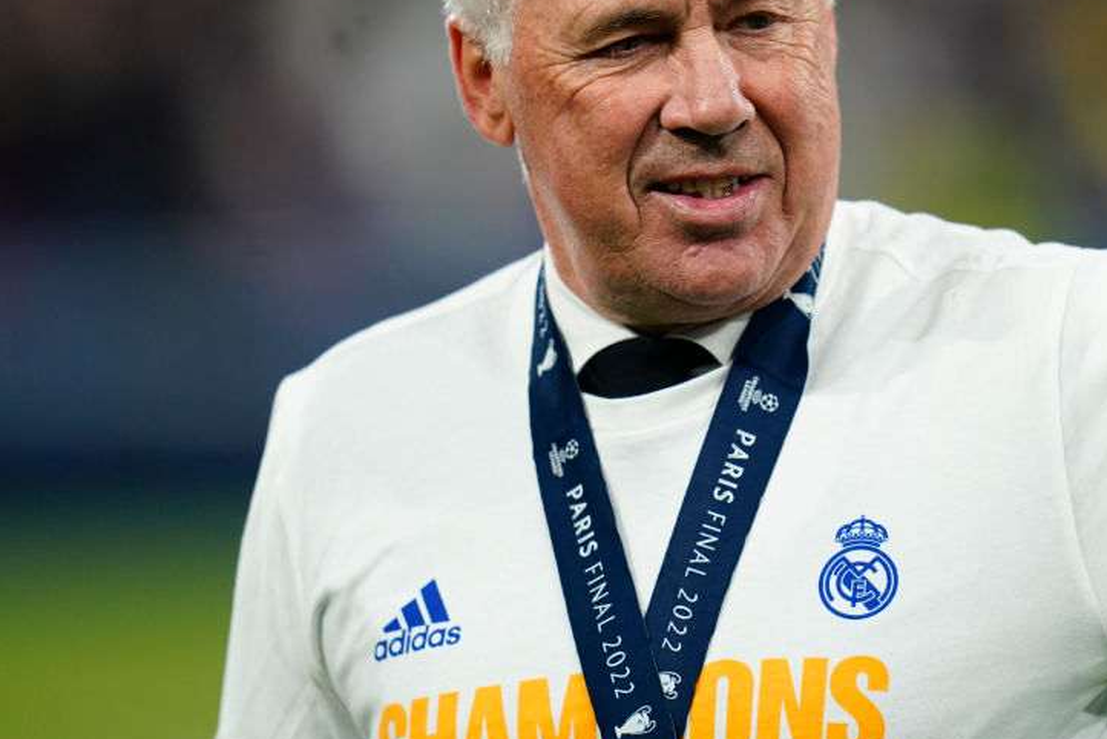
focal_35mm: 567
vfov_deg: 2.4
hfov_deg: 3.6
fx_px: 17441
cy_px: 229
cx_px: 733
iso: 2000
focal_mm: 400
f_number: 2.8
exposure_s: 1/1600
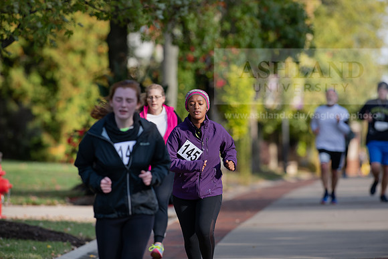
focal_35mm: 300
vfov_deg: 4.6
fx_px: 3234
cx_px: 194
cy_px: 130
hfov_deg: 6.9
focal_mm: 300
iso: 200
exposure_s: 1/500
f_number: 4.5
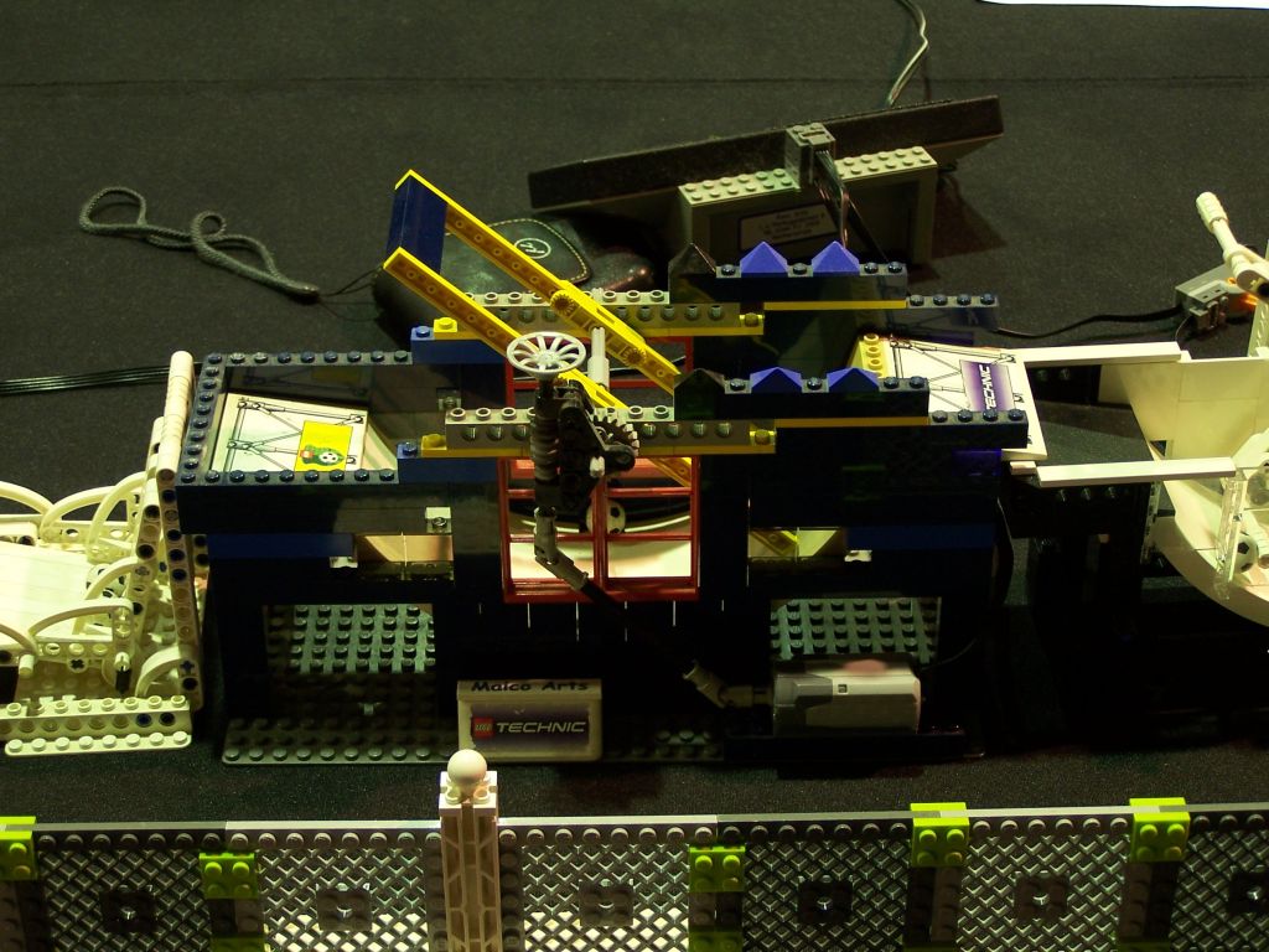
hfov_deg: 28.2
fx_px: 2529
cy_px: 476
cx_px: 634
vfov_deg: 21.3
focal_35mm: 69
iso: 80
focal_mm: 11.5
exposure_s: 1/2
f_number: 3.2
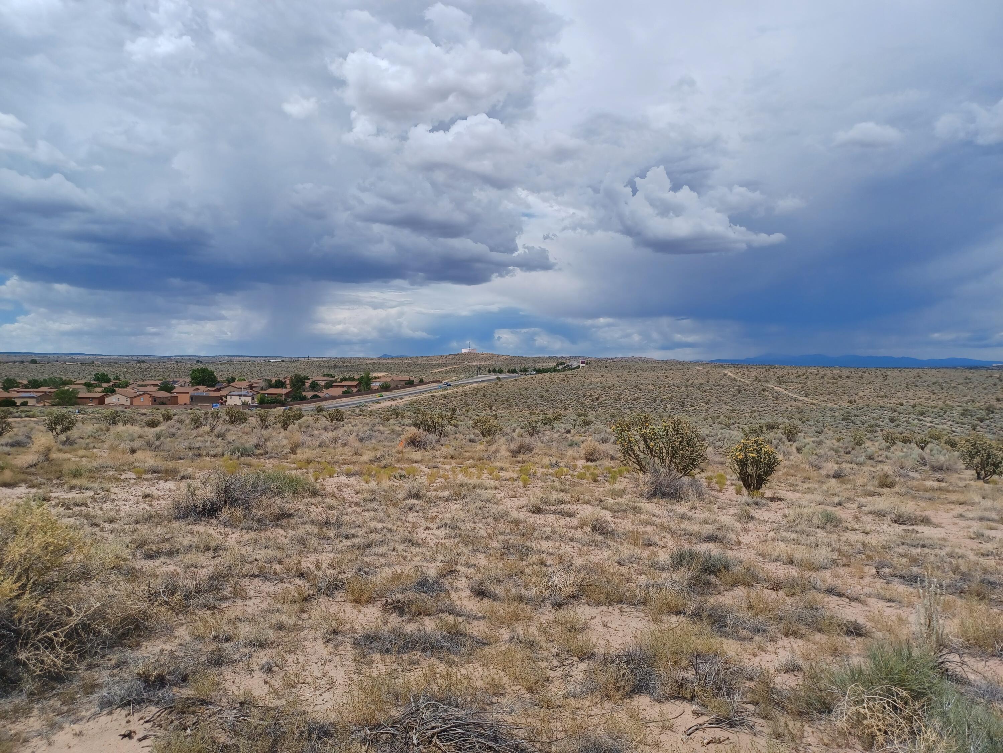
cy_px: 376
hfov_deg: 69.4
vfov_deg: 54.9
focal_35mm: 25
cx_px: 502
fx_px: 724
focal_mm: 4.6
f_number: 1.8
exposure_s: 1/758
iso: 32
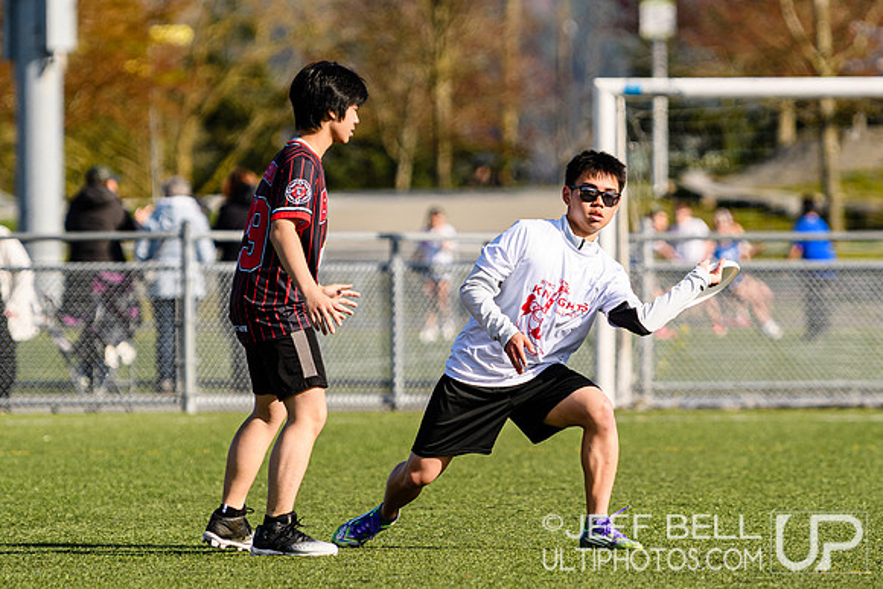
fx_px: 11314
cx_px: 537
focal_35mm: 461
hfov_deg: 4.5
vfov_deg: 3.0
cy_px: 283
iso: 160
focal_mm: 185
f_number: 3.2
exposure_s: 1/2500
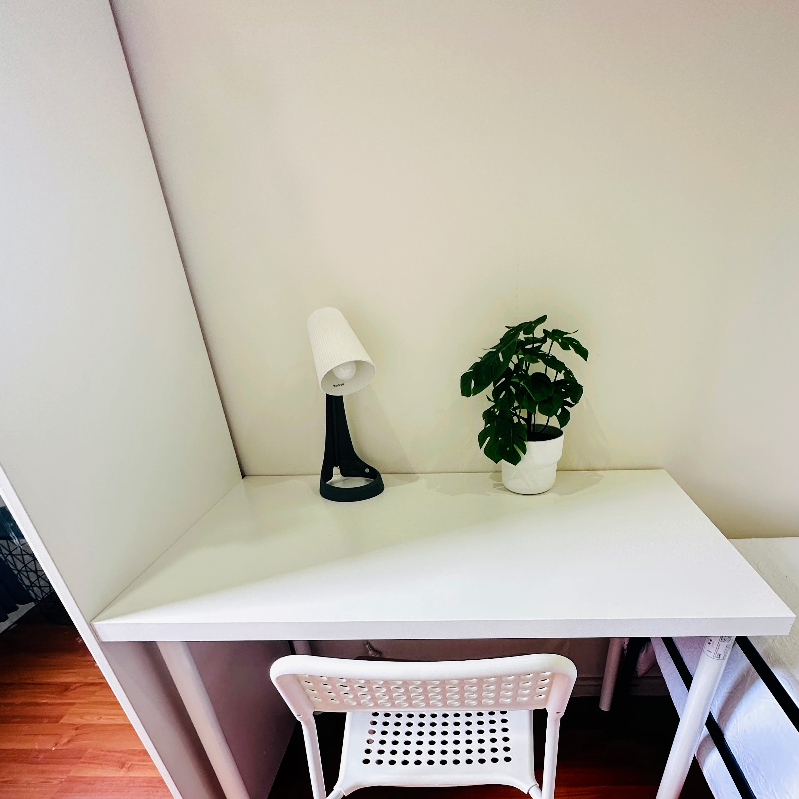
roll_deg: +0.2
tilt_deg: -35.2
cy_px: 605
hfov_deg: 74.2
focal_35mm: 20
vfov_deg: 69.6
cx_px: 467
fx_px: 522
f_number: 2.2
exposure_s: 1/50
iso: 160
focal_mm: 2.22
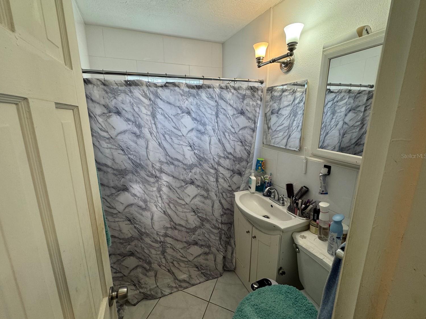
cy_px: 156
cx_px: 200
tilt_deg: -13.4
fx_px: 185
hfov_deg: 98.0
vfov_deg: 81.7
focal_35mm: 15
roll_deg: +0.6
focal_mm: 2.22
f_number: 2.2
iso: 125
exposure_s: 1/120
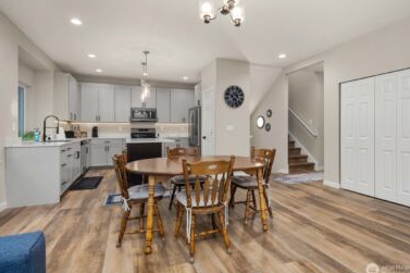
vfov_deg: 70.4
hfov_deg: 93.3
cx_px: 211
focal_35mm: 17
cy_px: 134
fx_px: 194
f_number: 7.1
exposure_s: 1/60
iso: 250
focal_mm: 16
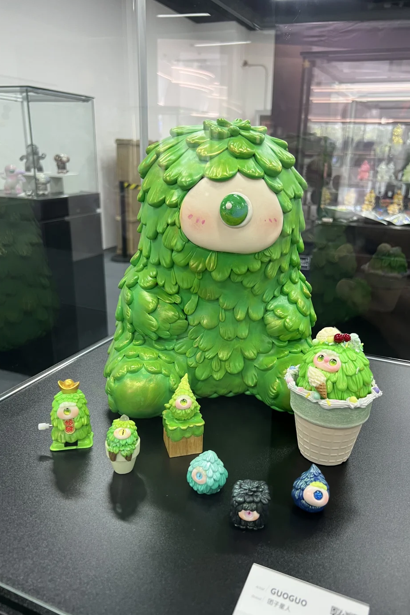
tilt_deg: -19.1
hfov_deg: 46.4
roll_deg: -1.4
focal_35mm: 28
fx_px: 478
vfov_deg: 65.5
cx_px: 218
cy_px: 317
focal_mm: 5.7
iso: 80
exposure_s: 1/50
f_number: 1.5
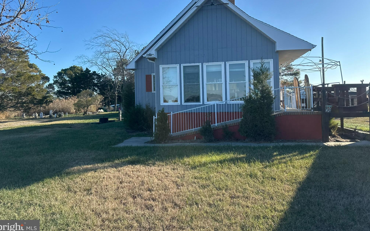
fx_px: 262
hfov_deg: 70.4
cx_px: 183
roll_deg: +2.0
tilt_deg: -0.1
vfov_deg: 47.3
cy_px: 93
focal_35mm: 26
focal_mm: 6.86
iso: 80
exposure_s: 1/2660
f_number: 1.78
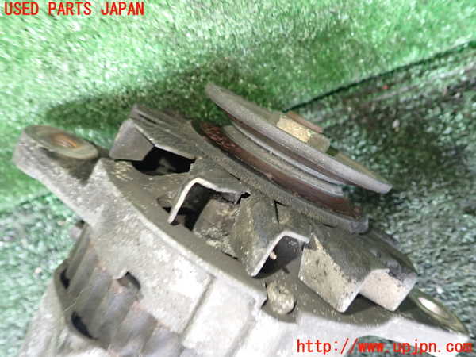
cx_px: 238
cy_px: 178
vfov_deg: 46.8
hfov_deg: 60.0
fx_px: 413
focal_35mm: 30
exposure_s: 1/30
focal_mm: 5.4
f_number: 2.3
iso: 400
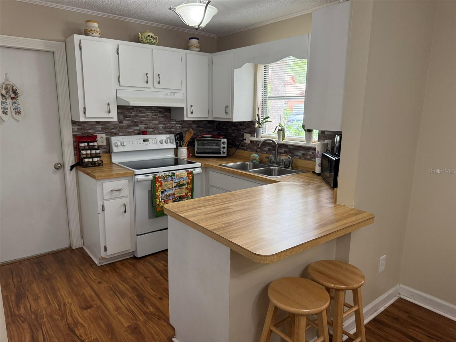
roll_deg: -0.8
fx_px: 316
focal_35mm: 24
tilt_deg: -11.3
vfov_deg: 56.8
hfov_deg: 71.6
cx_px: 228
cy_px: 171
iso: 320
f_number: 1.78
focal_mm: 6.76
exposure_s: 1/120
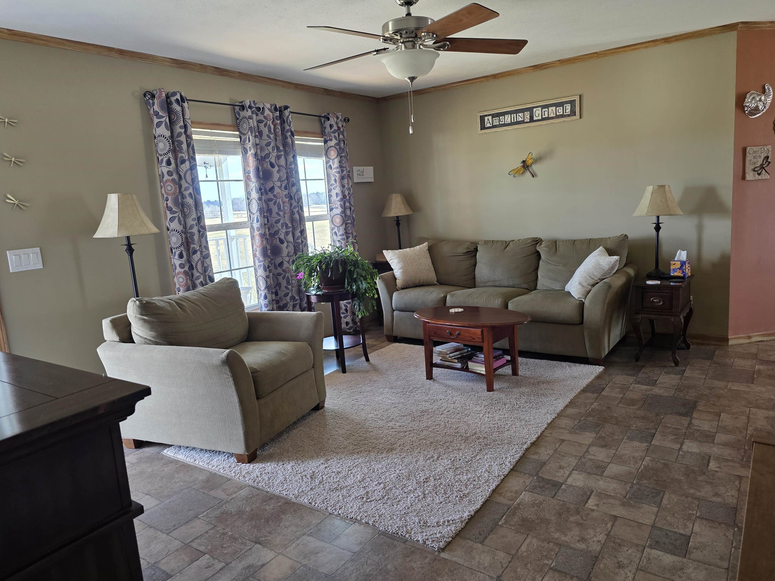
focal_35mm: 24
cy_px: 289
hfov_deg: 71.6
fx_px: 537
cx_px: 374
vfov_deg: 56.8
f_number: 1.7
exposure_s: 1/120
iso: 200
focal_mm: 6.3
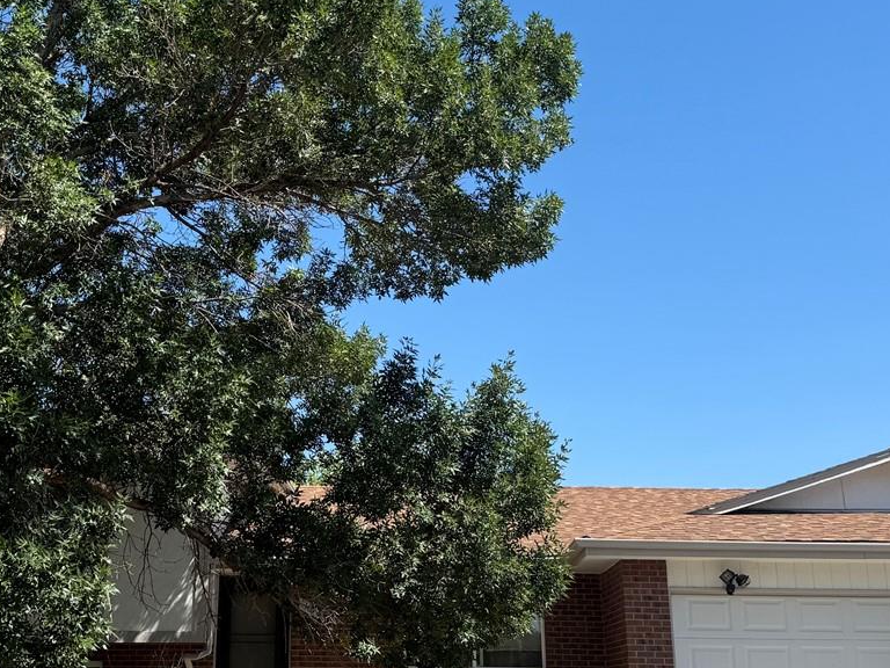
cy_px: 297
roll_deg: -1.5
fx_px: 1286
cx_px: 322
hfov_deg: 37.9
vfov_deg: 29.1
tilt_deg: +16.5
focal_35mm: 50
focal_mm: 6.76
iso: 80
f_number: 1.78
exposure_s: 1/2833
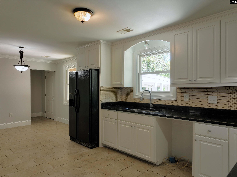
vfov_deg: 56.8
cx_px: 118
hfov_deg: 71.6
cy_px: 88
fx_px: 164
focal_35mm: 24
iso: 120
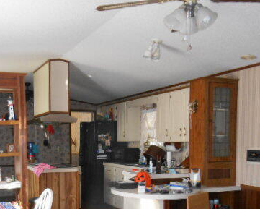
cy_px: 169
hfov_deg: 40.9
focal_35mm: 45
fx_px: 346
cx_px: 100
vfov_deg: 32.5
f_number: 3.4
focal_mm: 4.7
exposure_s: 1/25
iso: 320
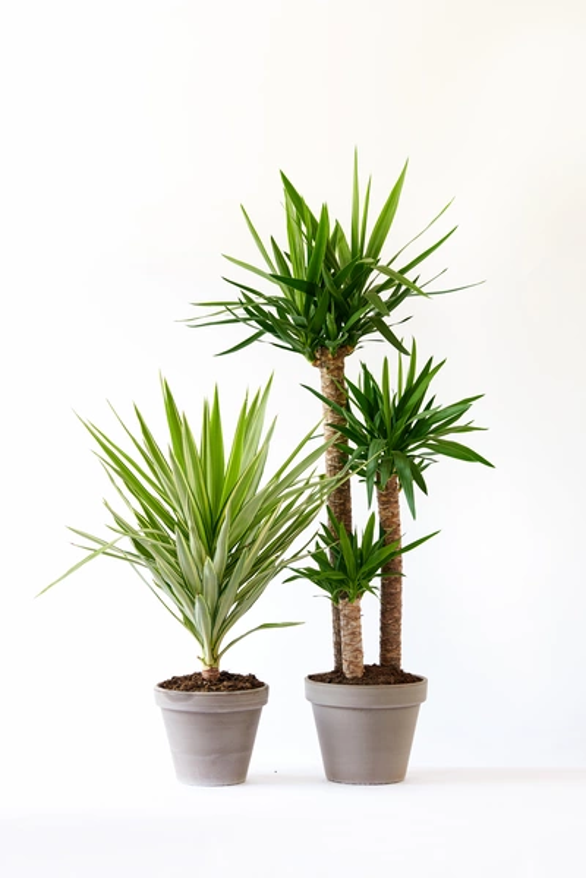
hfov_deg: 13.0
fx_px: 2564
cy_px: 439
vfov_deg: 19.5
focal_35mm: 105
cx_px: 293
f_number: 4.5
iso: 64
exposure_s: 1/6
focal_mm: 105
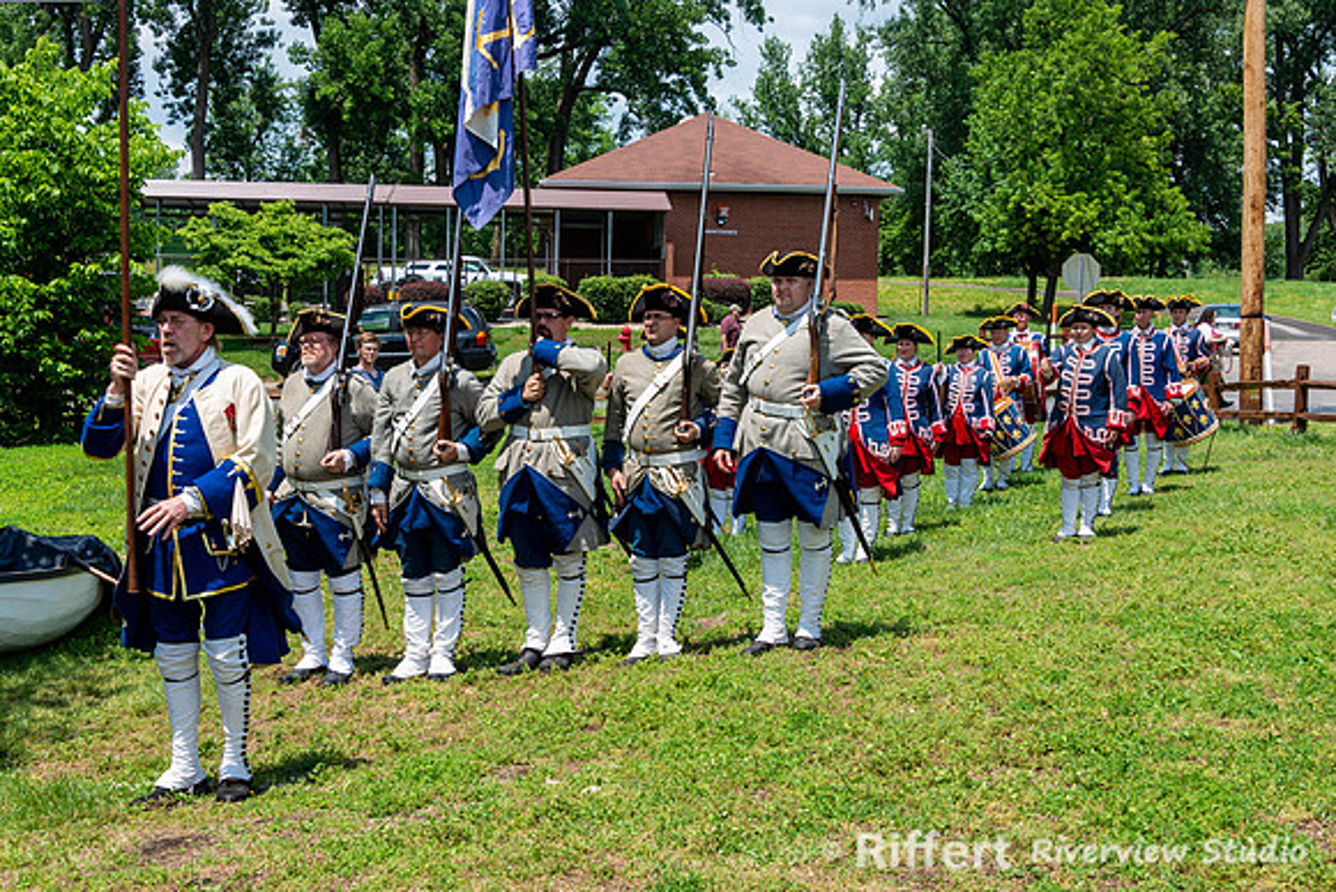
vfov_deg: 27.6
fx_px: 1818
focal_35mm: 49
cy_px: 446
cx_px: 668
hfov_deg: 40.4
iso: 100
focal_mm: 48
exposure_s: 1/100
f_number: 10
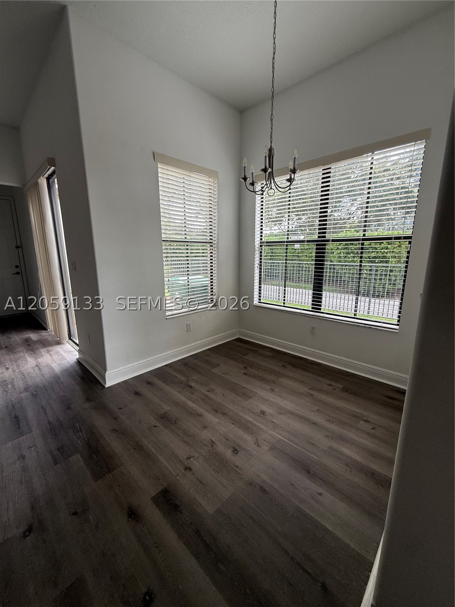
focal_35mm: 14
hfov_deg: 85.7
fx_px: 245
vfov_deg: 102.1
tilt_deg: -9.8
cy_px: 304
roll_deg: +0.7
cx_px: 228
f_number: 2.2
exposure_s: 1/99
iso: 100
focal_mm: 2.22
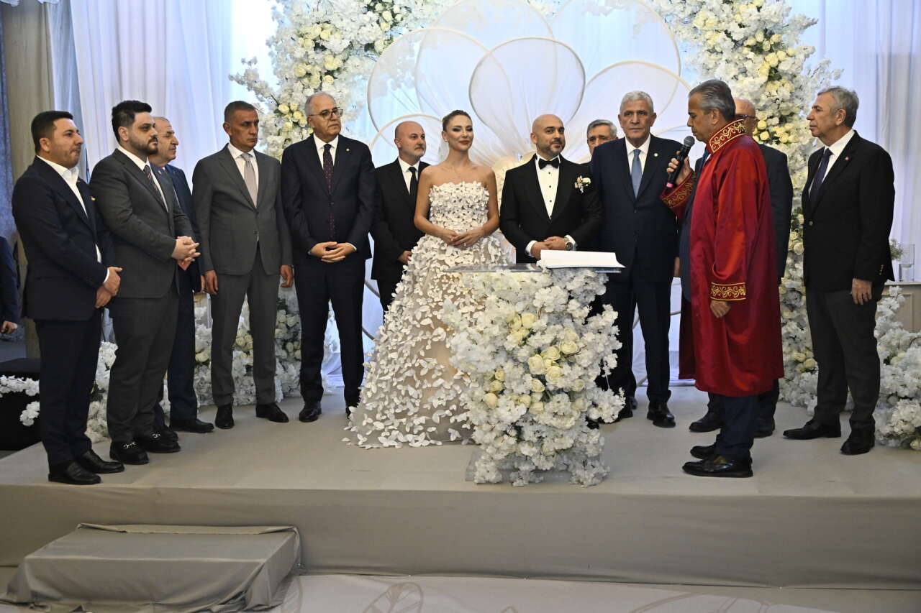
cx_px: 460
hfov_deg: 48.5
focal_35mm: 40
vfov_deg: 33.4
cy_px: 306
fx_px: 1023
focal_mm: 40
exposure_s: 1/160
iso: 2000
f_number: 5
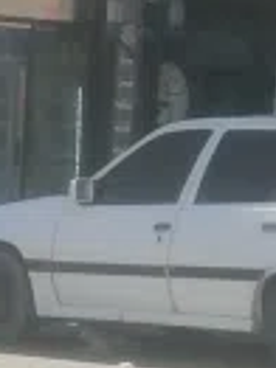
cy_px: 289
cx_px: 192
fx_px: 2694
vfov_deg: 7.8
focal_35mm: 253
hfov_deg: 5.9
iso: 50
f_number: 1.8
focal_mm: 3.96
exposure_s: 1/785
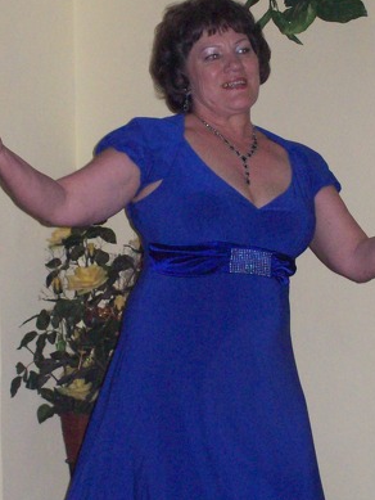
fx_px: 1934
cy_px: 253
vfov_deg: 14.7
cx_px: 175
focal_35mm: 134
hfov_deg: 11.1
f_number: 4.3
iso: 400
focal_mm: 14.3
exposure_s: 1/512
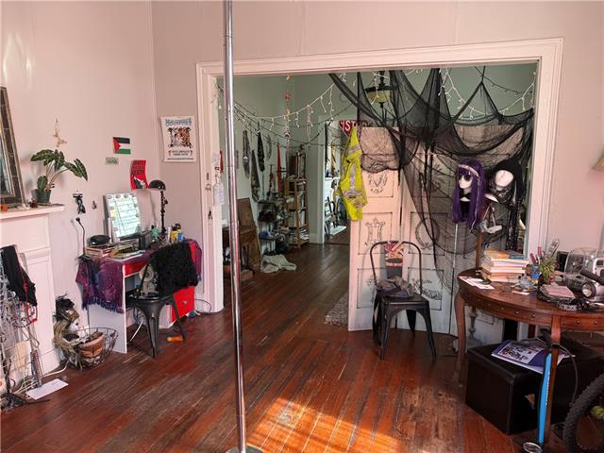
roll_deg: -0.2
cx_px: 302
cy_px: 226
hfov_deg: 71.6
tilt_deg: -7.9
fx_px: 419
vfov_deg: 56.8
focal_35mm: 24
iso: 200
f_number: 1.78
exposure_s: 1/121
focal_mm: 6.76
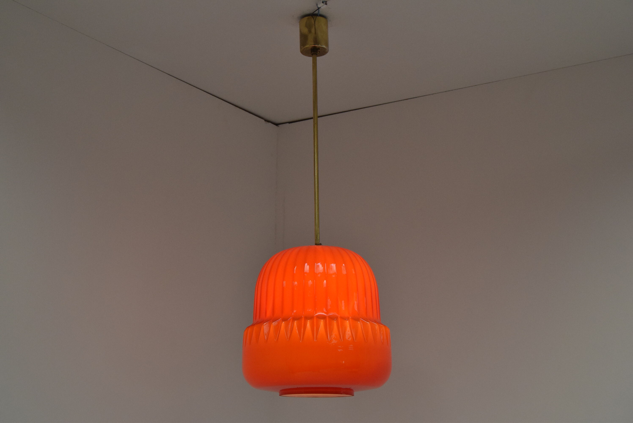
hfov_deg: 37.8
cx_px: 316
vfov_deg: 25.8
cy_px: 212
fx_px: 924
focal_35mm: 52
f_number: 8
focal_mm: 35
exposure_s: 1/250
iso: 1600
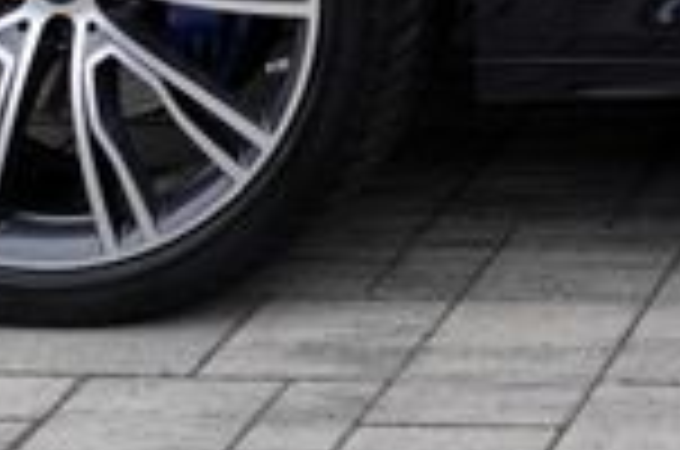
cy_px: -979
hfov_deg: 10.5
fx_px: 3204
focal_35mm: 170
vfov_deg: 7.0
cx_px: 1585
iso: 100
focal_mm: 25
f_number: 6.3
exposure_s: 1/160
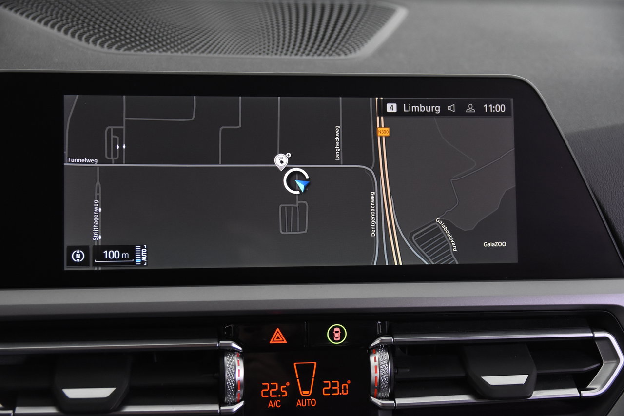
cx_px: 312
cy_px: 208
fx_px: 988
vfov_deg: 23.8
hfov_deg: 35.1
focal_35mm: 57
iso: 2000
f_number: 3.5
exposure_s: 1/60
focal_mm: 38
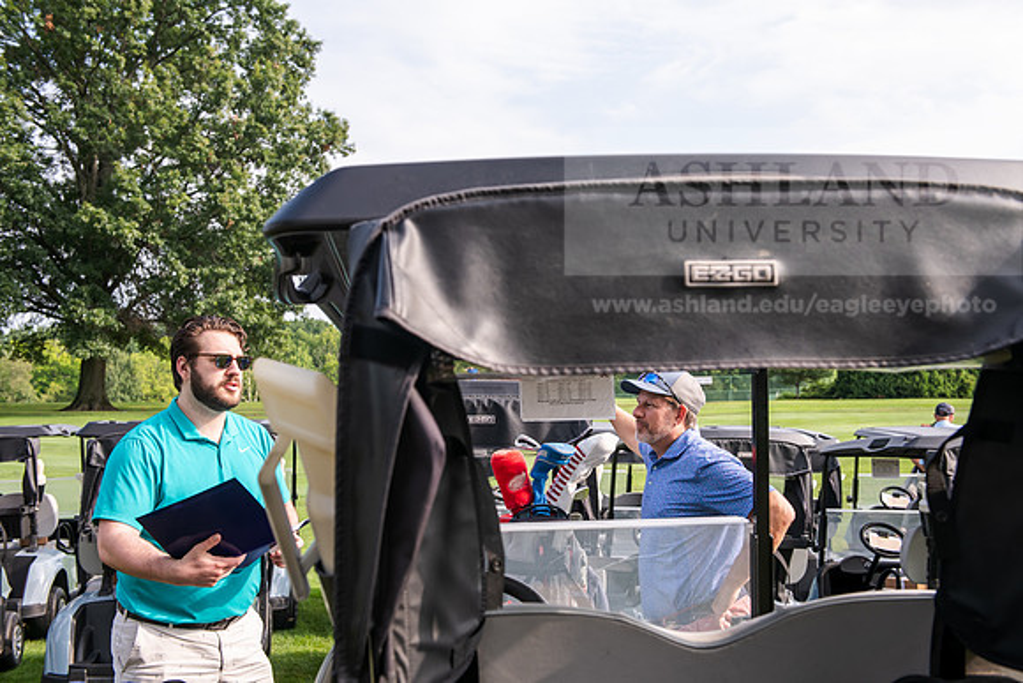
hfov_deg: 48.4
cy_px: 342
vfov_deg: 33.4
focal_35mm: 40
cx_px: 512
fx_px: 1137
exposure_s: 1/250
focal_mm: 40
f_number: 5.6
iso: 160
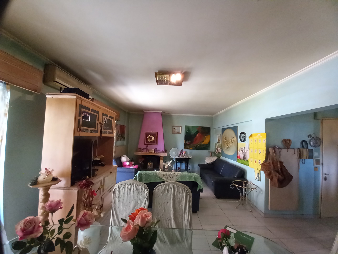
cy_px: 127
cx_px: 169
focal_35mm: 13
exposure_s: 1/25
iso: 320
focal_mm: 1.13
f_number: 2.2
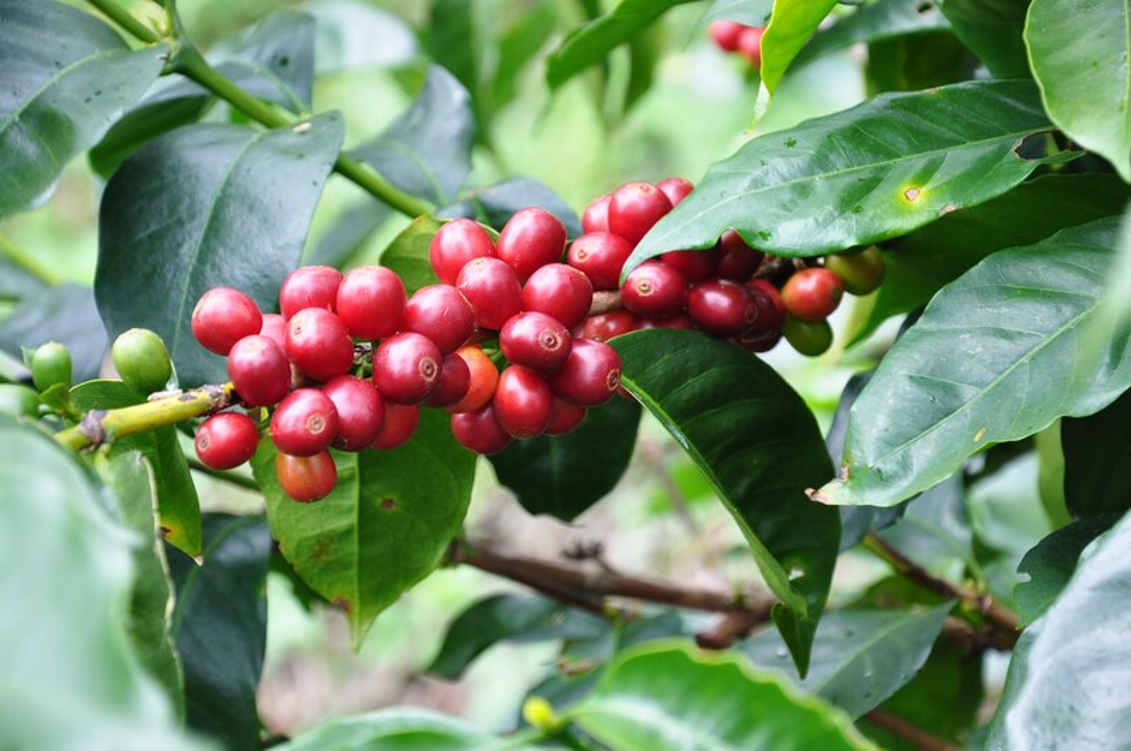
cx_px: 566
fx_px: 4941
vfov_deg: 8.7
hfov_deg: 13.1
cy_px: 376
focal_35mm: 158
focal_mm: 105
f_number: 8
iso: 220
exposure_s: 1/60
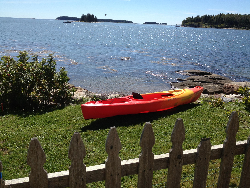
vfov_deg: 39.7
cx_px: 126
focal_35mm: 36
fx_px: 260
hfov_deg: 51.4
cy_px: 92
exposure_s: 1/1727
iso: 50
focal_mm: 4.28
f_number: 2.4
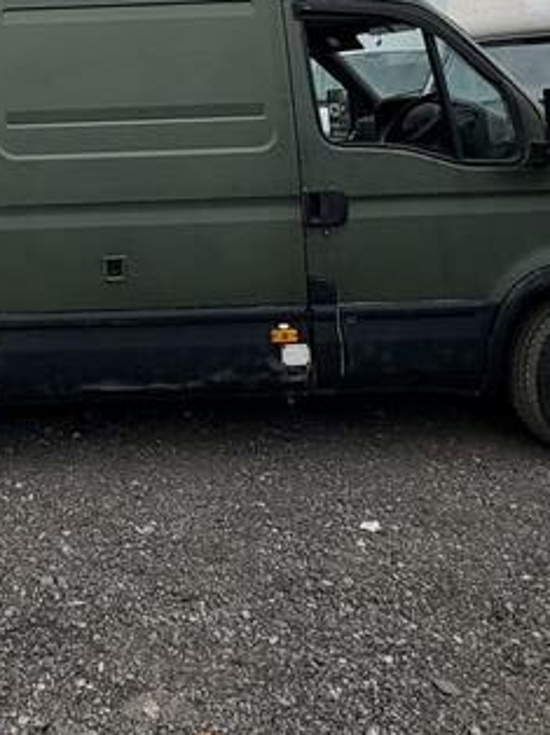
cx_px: 7
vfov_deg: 41.2
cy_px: 9
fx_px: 849
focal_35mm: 40
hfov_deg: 33.1
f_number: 2.2
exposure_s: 1/944
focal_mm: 2.22
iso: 50
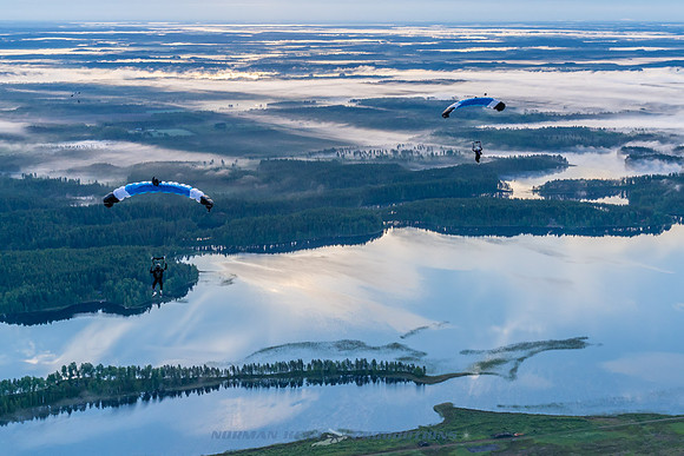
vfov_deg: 24.6
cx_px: 381
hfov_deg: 36.1
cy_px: 223
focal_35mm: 55
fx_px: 1048
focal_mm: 46
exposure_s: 1/2000
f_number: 4.5
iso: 1000
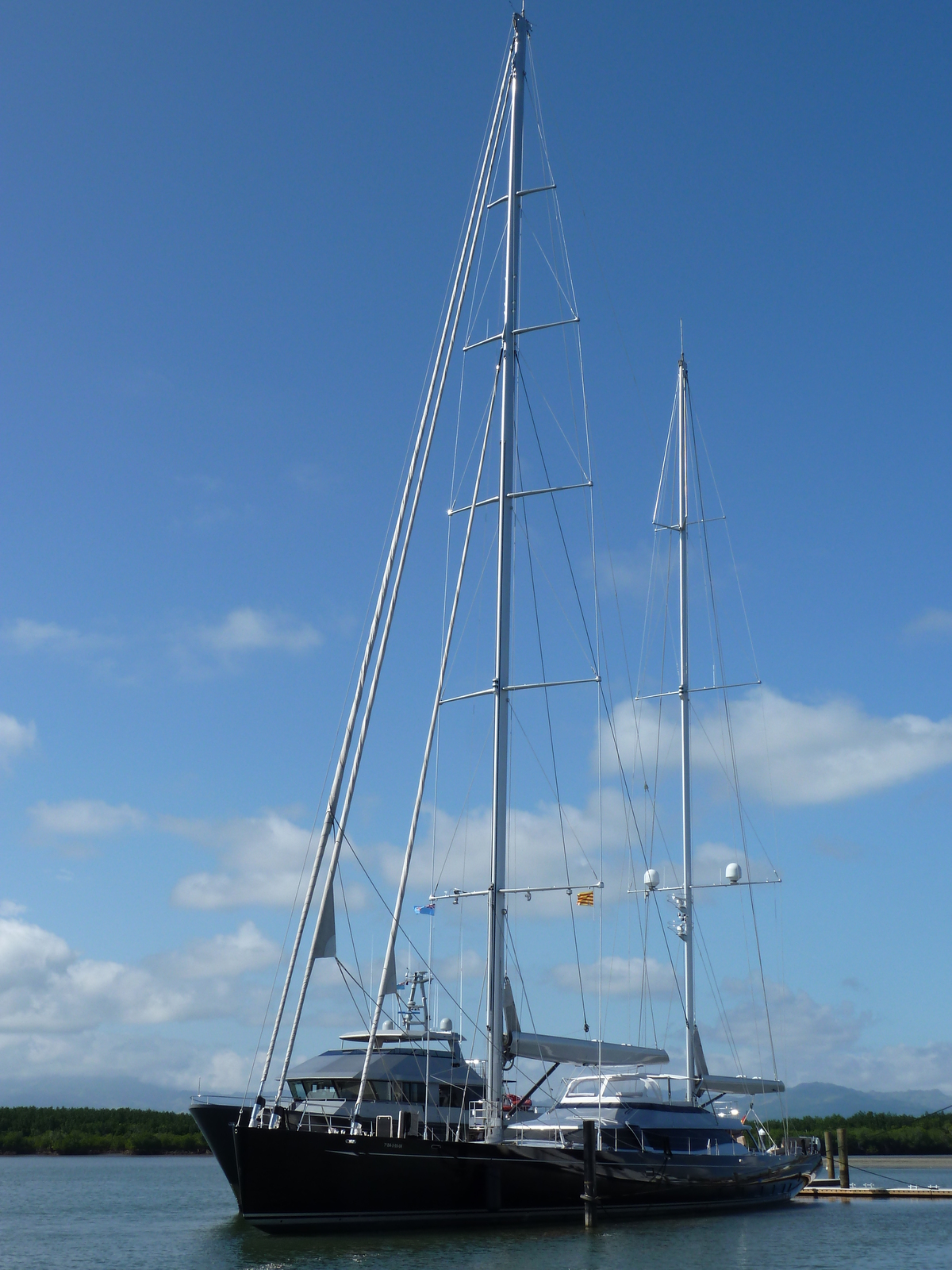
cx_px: 476
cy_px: 635
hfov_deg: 32.9
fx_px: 1613
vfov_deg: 42.9
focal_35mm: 44
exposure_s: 1/400
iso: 80
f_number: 5.6
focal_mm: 7.3
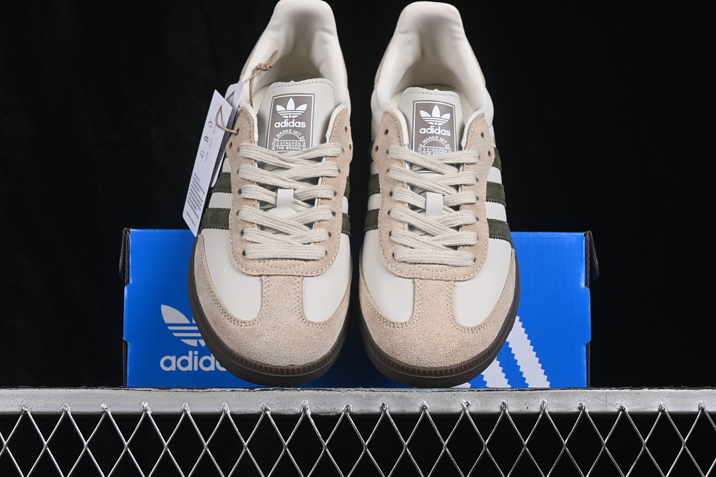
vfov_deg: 18.2
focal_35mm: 75
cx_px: 358
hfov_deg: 27.0
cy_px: 238
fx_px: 1492
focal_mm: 50
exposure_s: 1/80
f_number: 8
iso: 160
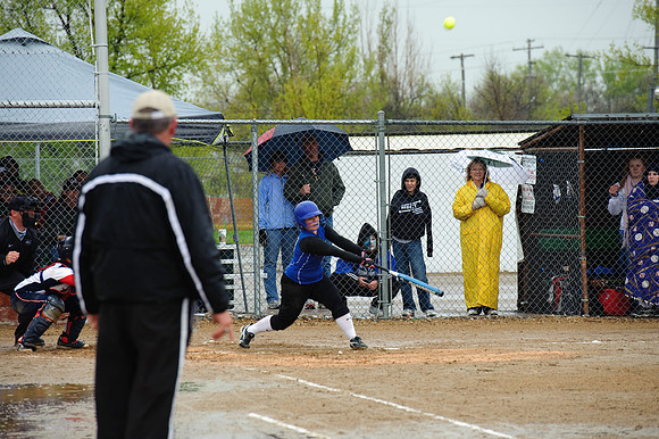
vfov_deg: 6.9
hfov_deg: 10.3
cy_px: 220
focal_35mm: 200
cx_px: 330
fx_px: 3659
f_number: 5.6
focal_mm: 200
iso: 400
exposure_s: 1/750
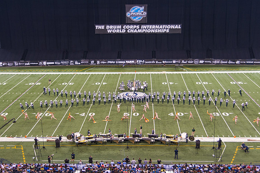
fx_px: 375
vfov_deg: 25.9
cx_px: 133
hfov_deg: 38.2
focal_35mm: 52
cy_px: 97
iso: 640
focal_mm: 38
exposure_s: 1/200
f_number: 4.2
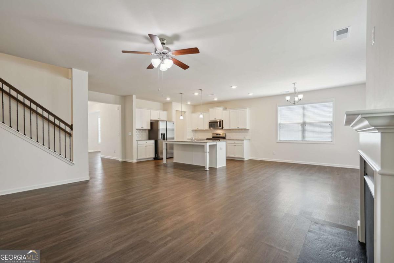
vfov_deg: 73.8
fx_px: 175
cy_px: 132
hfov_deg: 96.7
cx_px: 197
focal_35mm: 16
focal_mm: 16
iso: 400
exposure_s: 1/20
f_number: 8
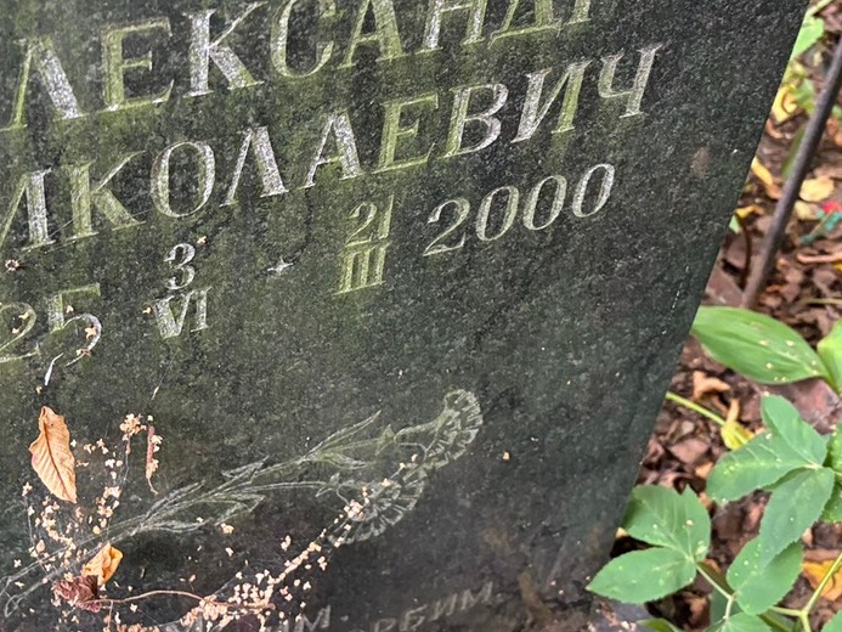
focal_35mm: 54
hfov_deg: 35.4
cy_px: 211
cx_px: 323
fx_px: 1314
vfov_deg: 26.9
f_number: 1.6
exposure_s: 1/60
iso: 400
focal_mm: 5.96
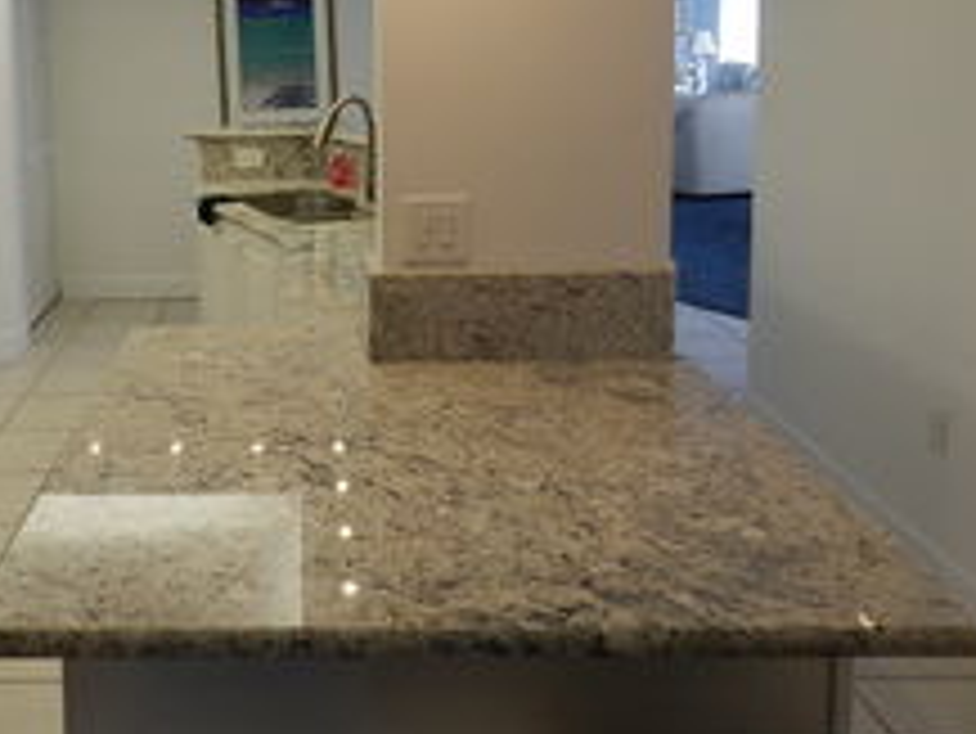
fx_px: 1100
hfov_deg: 46.6
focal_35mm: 39
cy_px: 144
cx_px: 279
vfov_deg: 35.6
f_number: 3.4
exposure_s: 1/50
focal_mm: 4
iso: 160
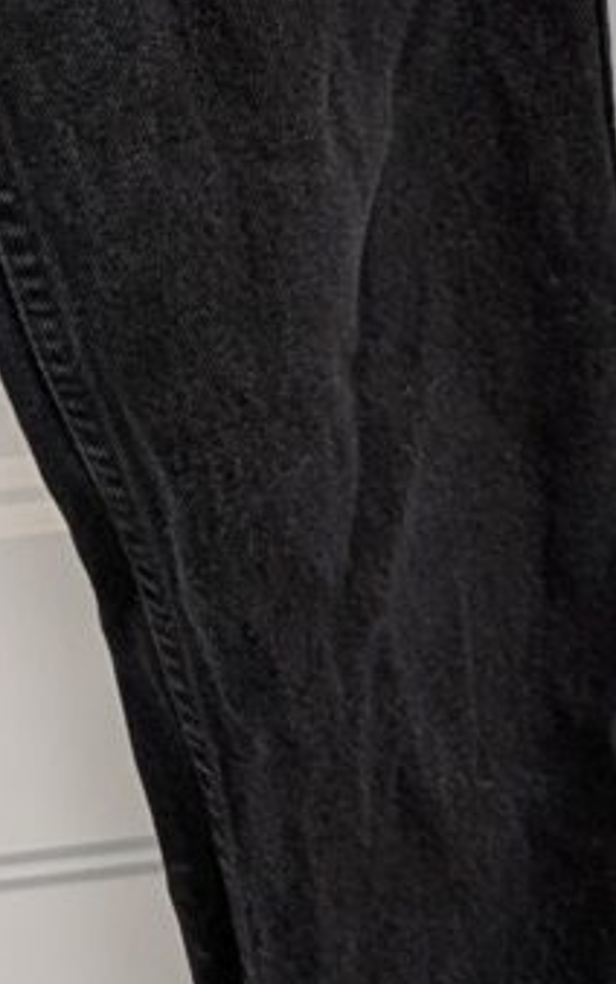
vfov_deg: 12.9
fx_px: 4135
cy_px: -488
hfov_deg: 8.3
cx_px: -352
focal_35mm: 154
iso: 66
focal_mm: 6.9
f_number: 1.68
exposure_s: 1/30
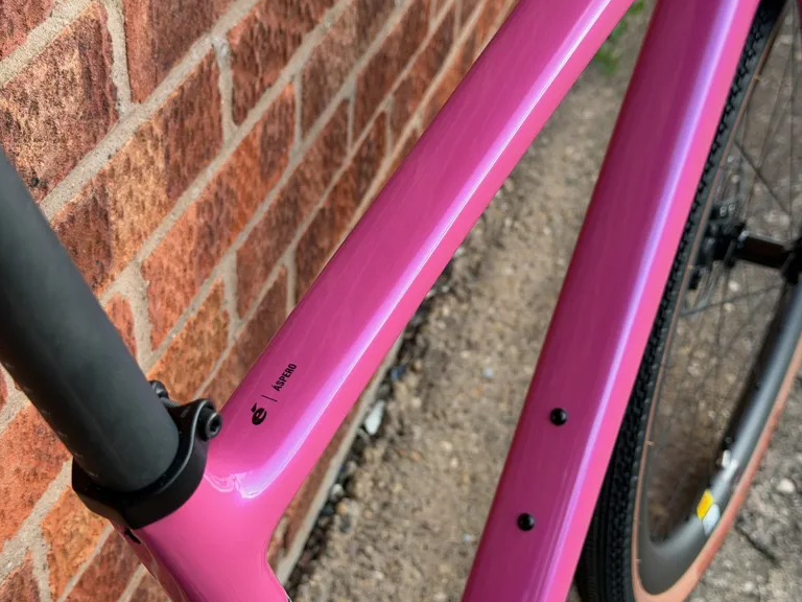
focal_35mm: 50
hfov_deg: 38.2
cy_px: 303
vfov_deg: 29.1
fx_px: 1158
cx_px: 405
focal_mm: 6.76
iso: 64
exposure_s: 1/657
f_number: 1.78
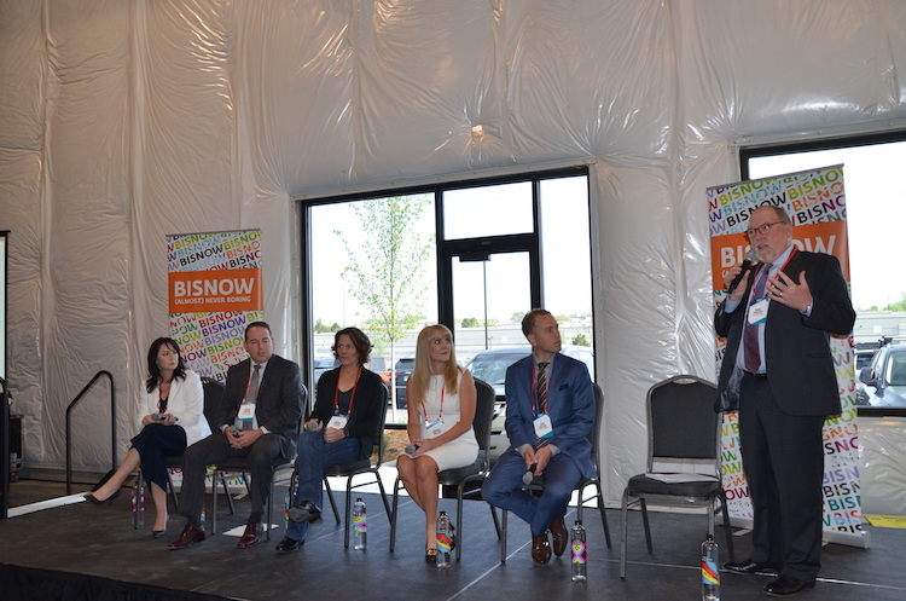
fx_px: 791
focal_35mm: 32
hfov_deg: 59.6
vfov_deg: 41.6
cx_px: 453
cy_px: 300
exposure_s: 1/250
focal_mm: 21
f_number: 6.3
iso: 1000
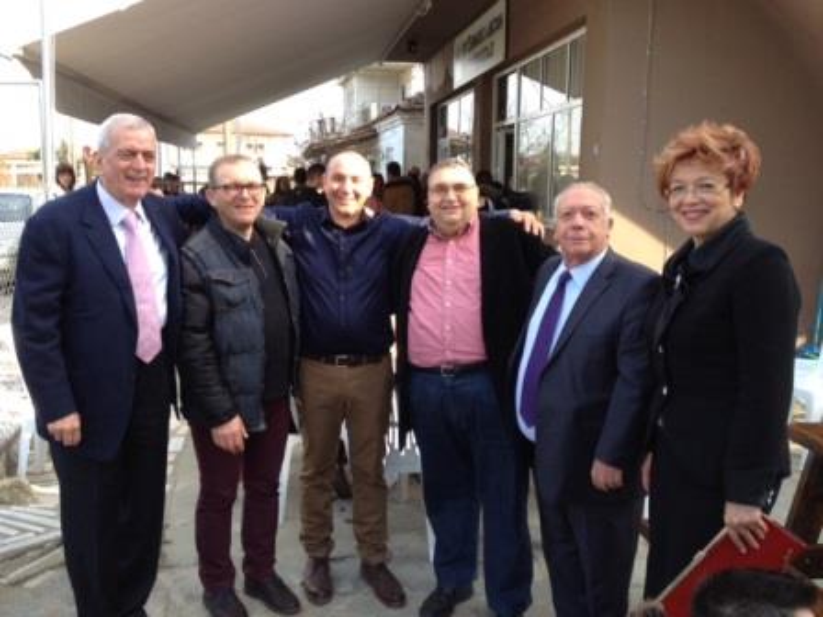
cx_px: 412
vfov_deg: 40.7
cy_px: 308
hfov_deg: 52.6
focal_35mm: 35
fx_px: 832
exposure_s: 1/249
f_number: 2.4
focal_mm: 4.28
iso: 50
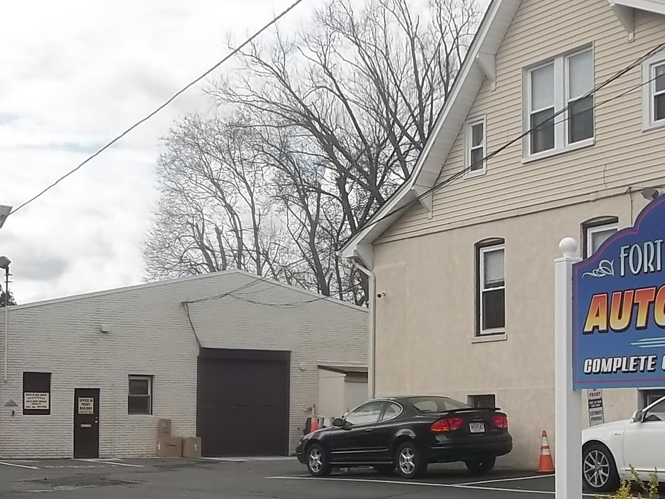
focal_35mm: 62
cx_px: 306
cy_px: 415
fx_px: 1191
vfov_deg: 23.2
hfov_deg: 31.2
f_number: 8.8
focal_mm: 5.7
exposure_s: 1/160
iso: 80
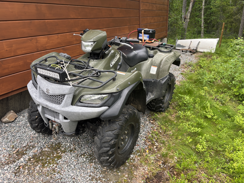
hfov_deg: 67.3
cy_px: 92
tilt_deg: -22.6
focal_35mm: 26
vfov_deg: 53.1
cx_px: 122
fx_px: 183
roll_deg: +2.7
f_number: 1.6
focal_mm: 5.96
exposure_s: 1/160
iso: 40
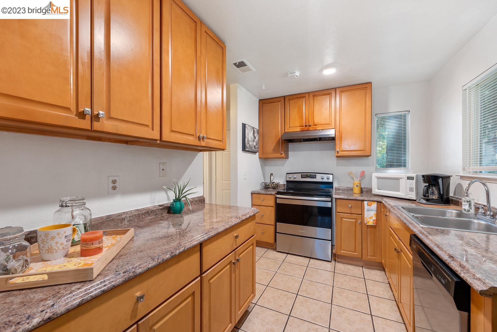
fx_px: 207
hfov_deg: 100.4
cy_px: 166
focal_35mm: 15
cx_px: 248
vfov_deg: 77.3
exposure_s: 1/1.67
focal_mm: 15
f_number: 9
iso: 125
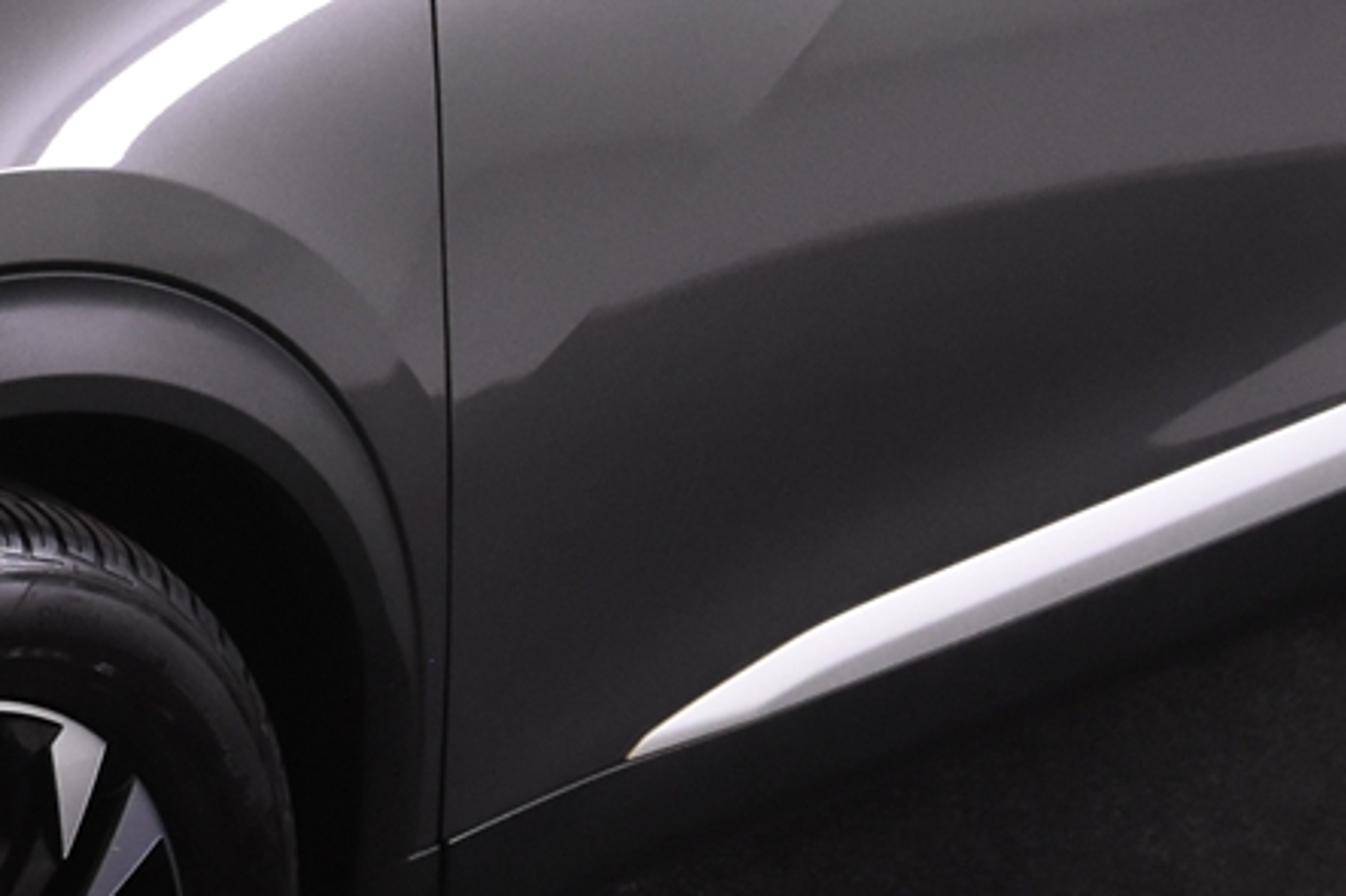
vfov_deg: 7.5
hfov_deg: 11.2
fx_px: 6802
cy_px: 3
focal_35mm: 182
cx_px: -39
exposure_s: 1/80
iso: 1600
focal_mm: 28
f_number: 4.5
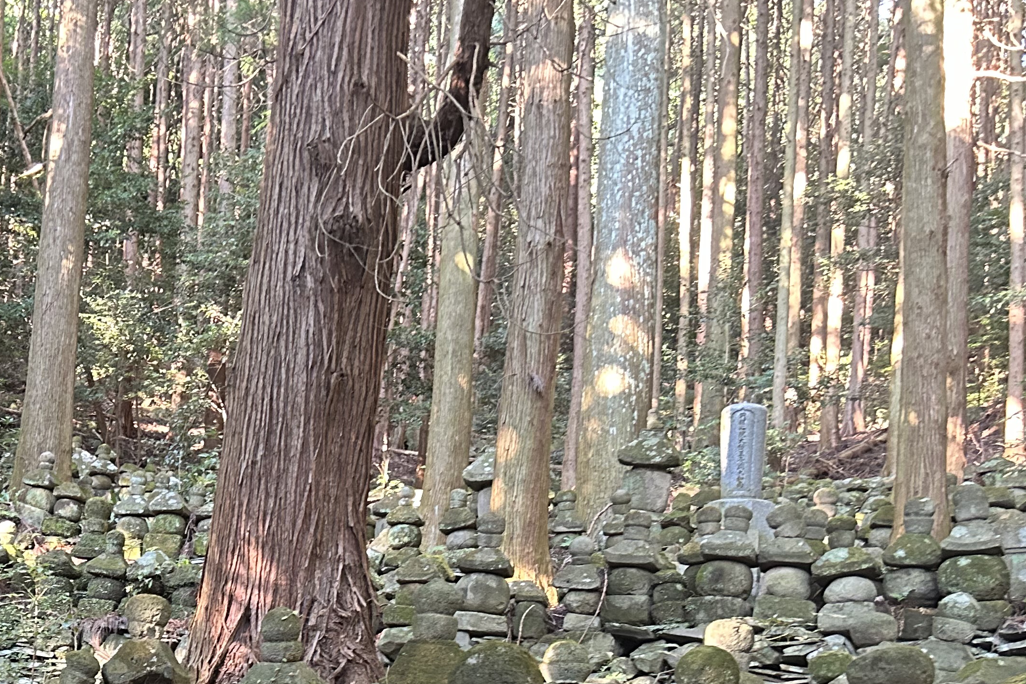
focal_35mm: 51
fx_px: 1453
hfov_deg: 37.0
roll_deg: -2.9
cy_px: 712
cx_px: 156
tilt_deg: +2.3
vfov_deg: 25.0
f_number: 1.5
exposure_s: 1/47
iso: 500
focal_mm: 5.7
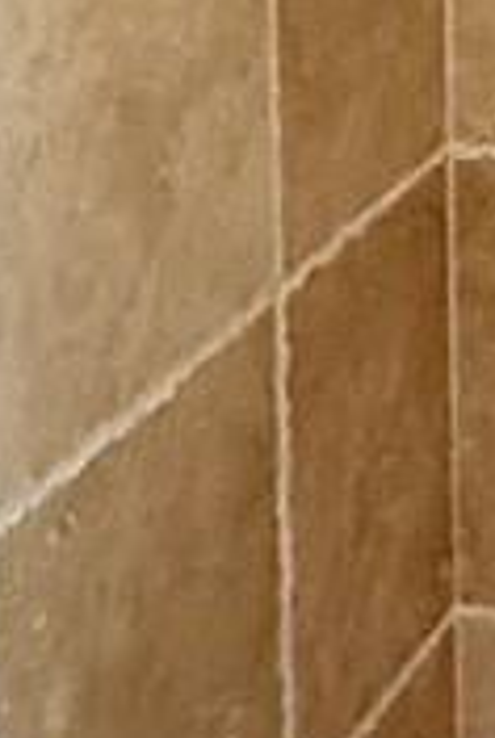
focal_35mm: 132
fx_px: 2712
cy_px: -444
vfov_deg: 14.3
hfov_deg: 10.0
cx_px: 784
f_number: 2.2
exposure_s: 1/60
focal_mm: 2.22
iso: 320
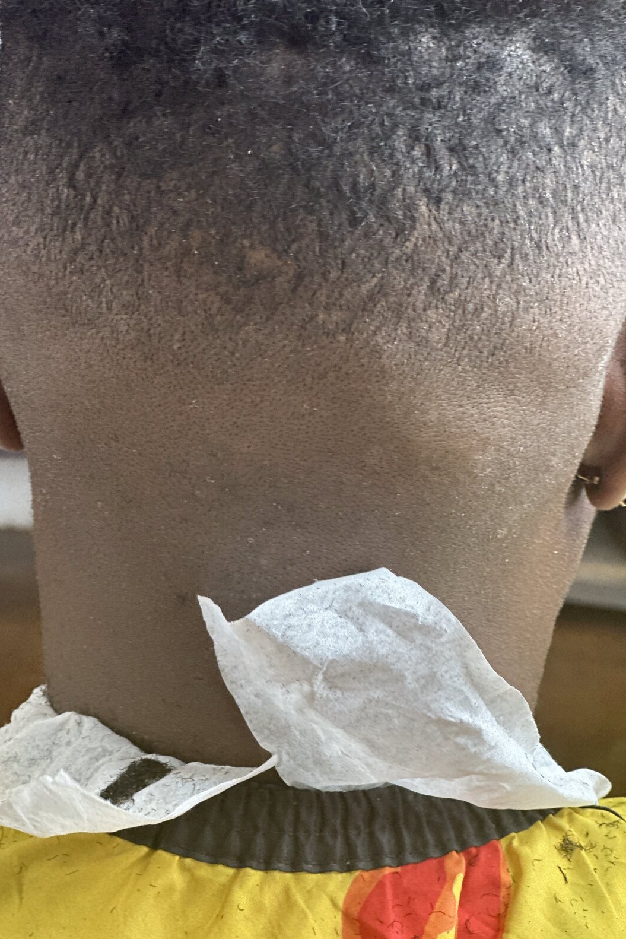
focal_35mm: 81
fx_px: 2112
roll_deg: -1.3
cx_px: 302
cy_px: 465
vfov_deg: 25.1
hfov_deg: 16.9
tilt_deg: -16.3
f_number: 2.8
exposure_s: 1/40
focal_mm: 9
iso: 160
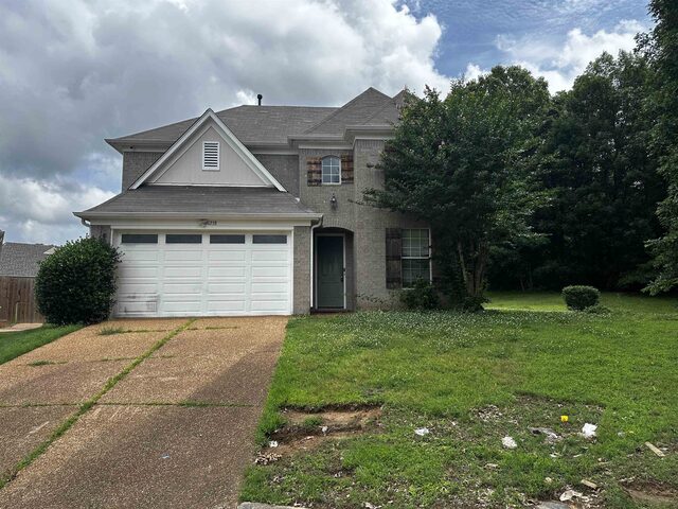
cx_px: 339
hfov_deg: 71.6
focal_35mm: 24
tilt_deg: +6.8
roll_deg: +0.0
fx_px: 470
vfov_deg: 56.8
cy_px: 254
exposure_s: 1/3356
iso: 80
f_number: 1.78
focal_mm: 6.86
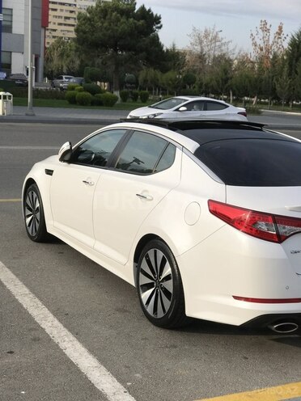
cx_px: 150
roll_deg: -3.3
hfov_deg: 25.7
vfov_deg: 33.8
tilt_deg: -9.7
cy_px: 200
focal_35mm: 57
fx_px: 661
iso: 20
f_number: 2.8
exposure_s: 1/997
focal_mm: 6.6
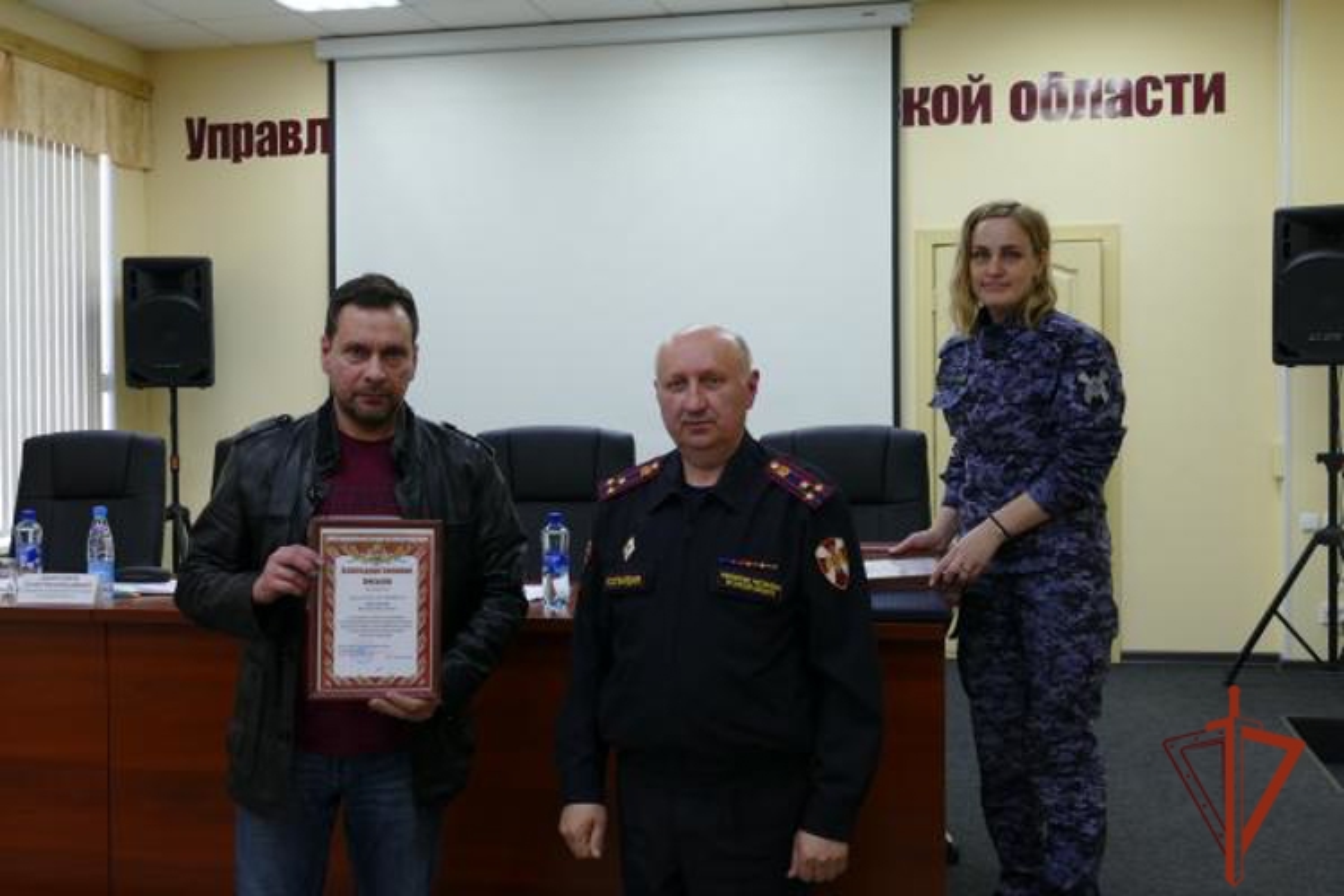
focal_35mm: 43
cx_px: 672
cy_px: 448
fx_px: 1605
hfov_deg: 45.4
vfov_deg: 31.2
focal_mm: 15.76
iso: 250
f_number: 3.2
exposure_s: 1/80
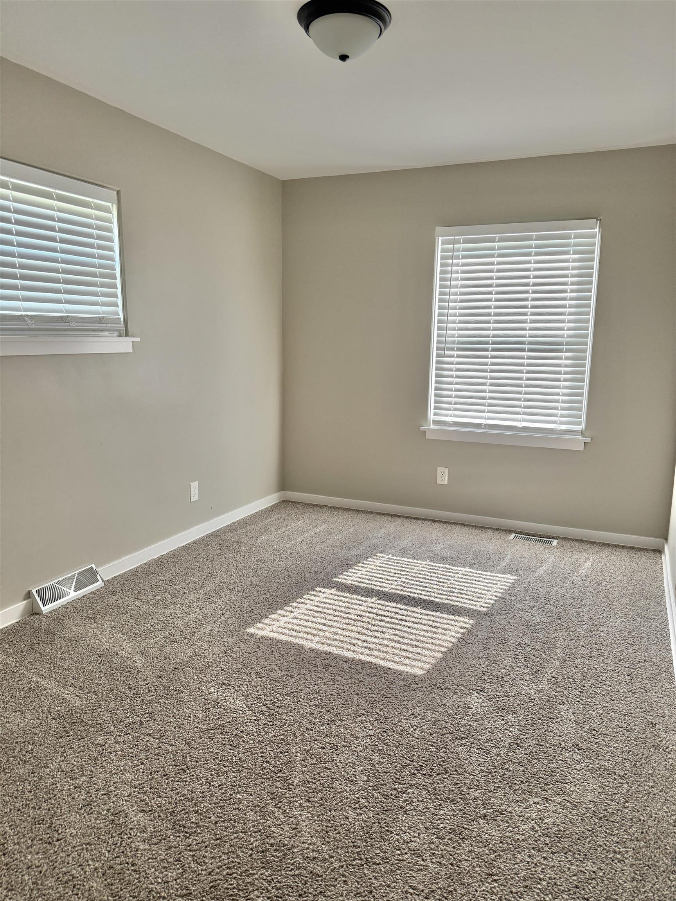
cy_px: 450
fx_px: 625
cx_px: 338
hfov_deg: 56.8
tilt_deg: -10.2
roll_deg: -0.8
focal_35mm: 24
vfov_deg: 71.6
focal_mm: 6.76
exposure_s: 1/155
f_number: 1.78
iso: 200
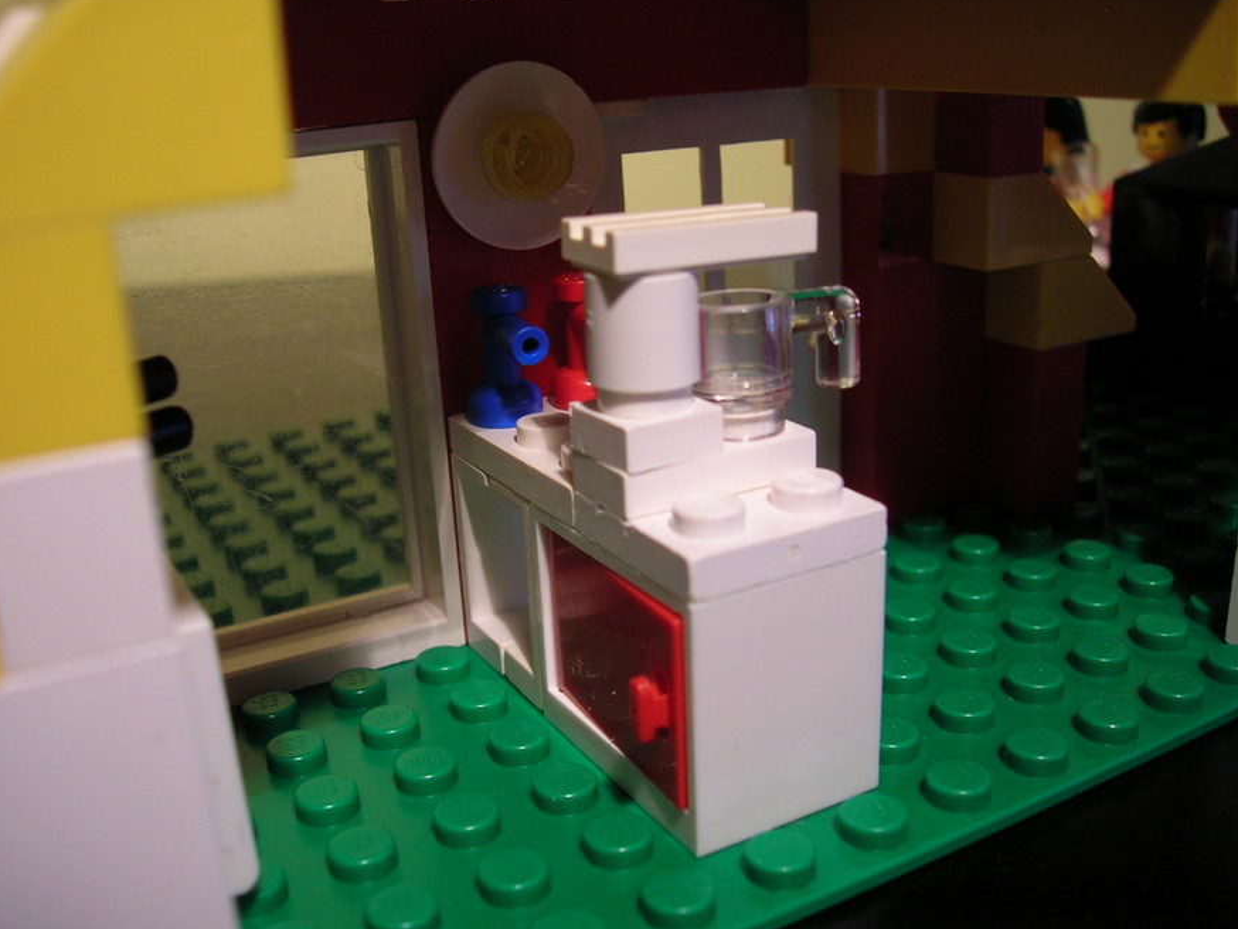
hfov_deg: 51.3
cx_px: 609
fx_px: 1288
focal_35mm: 36
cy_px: 457
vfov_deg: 39.7
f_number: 2.9
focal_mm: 5.8
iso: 50
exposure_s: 1/21.8
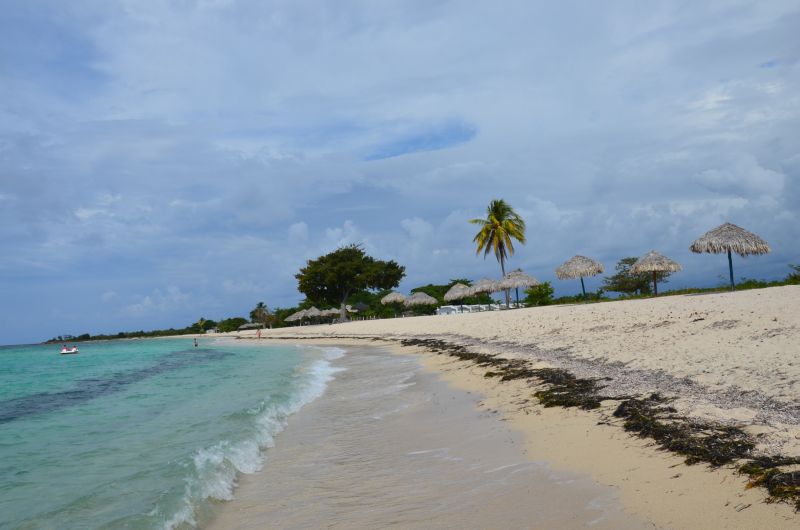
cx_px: 400
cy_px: 265
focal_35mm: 33
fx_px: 732
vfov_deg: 39.8
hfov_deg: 57.3
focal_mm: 22
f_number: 13
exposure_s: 1/200
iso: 100
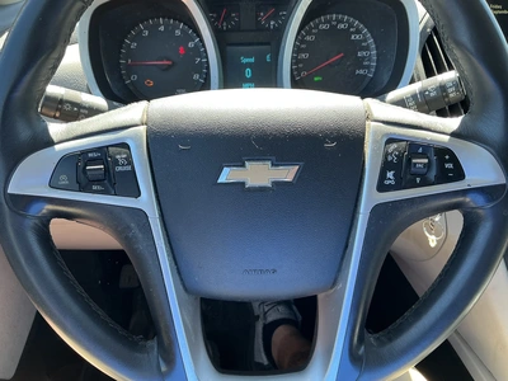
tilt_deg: -31.3
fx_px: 411
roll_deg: +1.6
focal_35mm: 28
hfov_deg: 63.4
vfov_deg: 49.7
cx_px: 254
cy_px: 190
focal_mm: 3
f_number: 1.8
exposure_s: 1/122
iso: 50
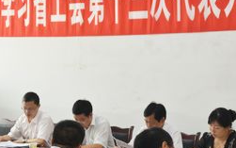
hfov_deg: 24.3
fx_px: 547
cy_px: 99
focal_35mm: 85
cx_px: 127
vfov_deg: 15.3
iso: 500
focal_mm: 28
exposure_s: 1/60
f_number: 4
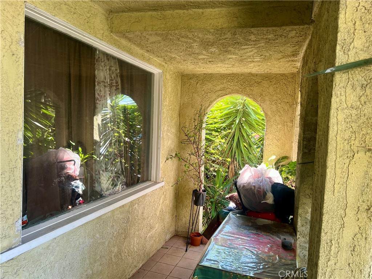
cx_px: 186
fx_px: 279
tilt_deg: -3.9
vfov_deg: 53.1
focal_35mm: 26
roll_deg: -2.8
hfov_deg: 67.3
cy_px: 140
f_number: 1.5
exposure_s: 1/121
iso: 50
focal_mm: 5.7
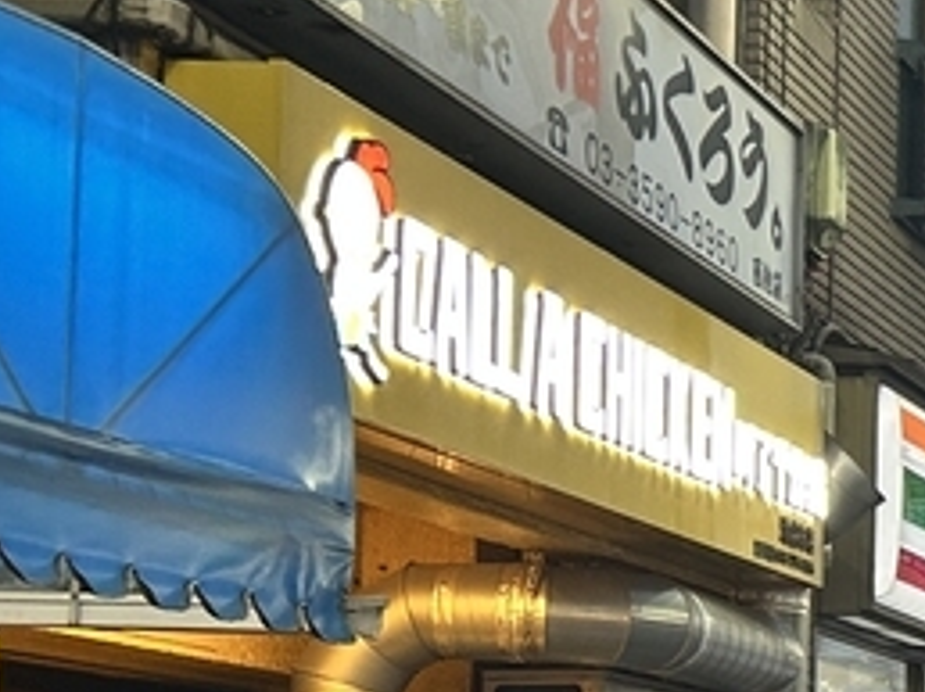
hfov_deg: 13.4
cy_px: 757
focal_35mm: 121
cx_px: 2001
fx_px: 3230
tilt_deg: +1.8
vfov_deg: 12.0
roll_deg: +0.1
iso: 100
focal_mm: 5.7
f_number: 1.5
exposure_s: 1/100
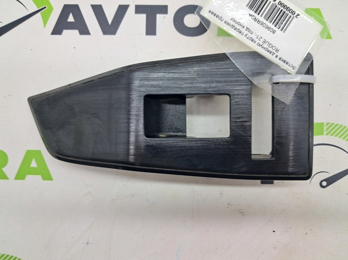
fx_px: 271
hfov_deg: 65.4
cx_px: 174
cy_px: 130
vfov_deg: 51.3
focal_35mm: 27
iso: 50
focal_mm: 4
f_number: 1.8
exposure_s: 1/50
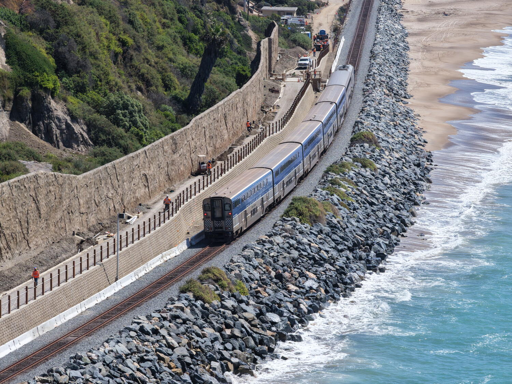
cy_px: 192
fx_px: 2485
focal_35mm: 168
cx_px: 256
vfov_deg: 8.8
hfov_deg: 11.8
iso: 250
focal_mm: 40
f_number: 2.8
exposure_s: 1/2500
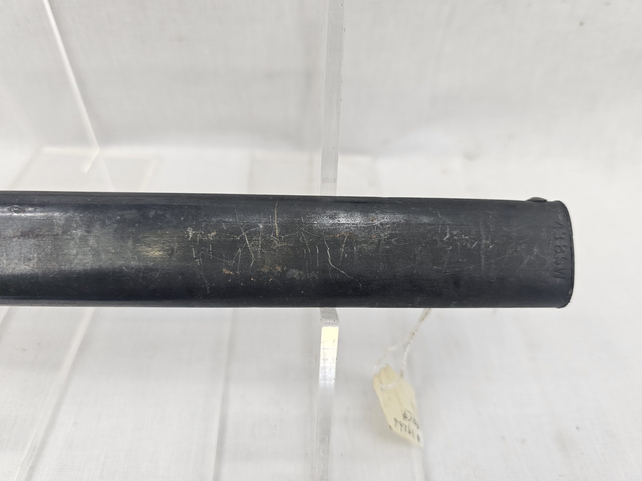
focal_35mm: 23
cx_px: 321
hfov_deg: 73.9
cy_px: 240
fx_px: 427
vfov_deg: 58.9
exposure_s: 1/100
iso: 50
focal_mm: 6.3
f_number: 1.7
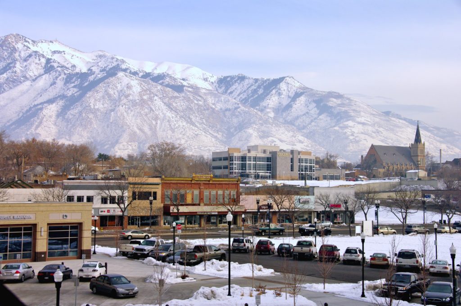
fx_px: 744
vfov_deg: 23.2
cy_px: 153
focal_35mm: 58
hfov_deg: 34.4
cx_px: 230
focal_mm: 38.8
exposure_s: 1/320
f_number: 10
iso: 400
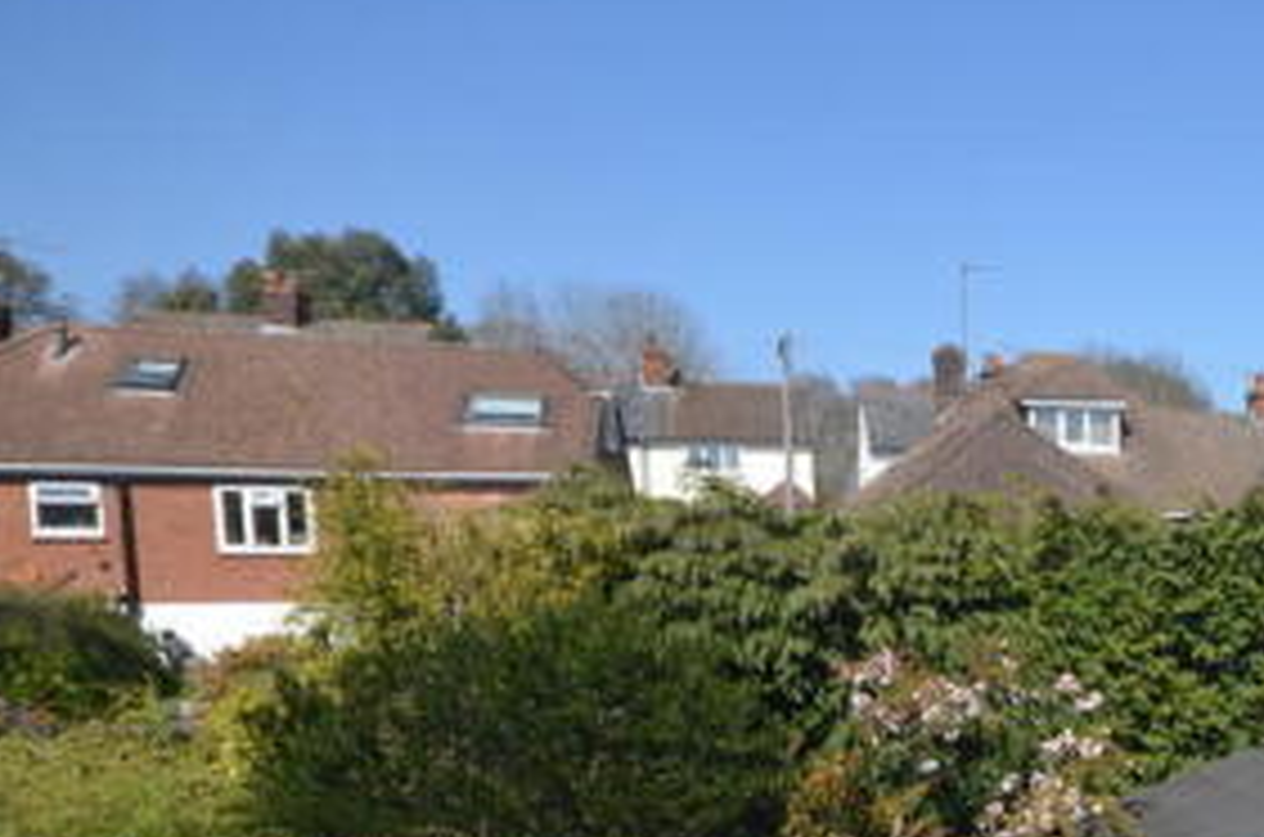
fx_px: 1471
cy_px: 693
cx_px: 1327
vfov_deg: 30.8
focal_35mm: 42
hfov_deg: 39.6
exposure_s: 1/200
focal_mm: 12
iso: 100
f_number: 8
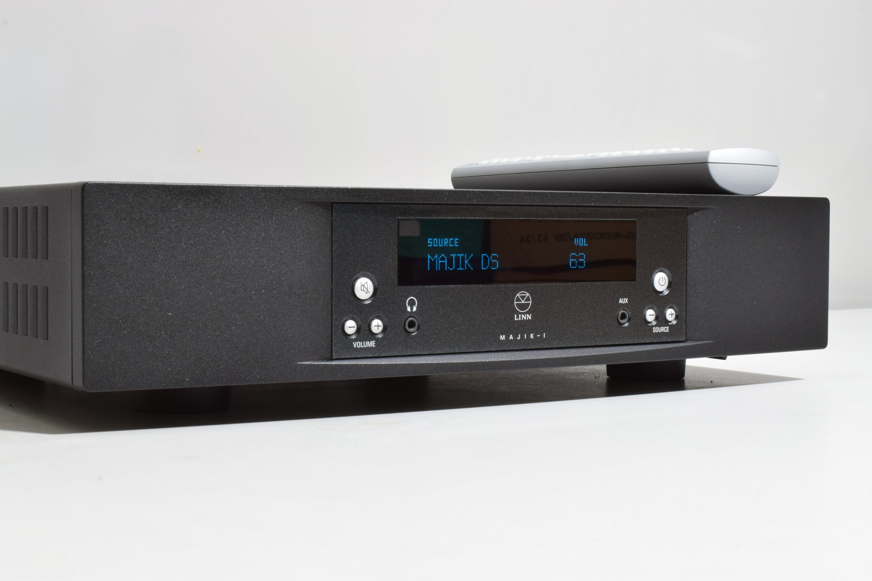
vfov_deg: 22.6
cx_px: 436
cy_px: 290
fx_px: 1453
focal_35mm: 60
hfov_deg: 33.4
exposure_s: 5
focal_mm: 40
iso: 100
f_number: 25
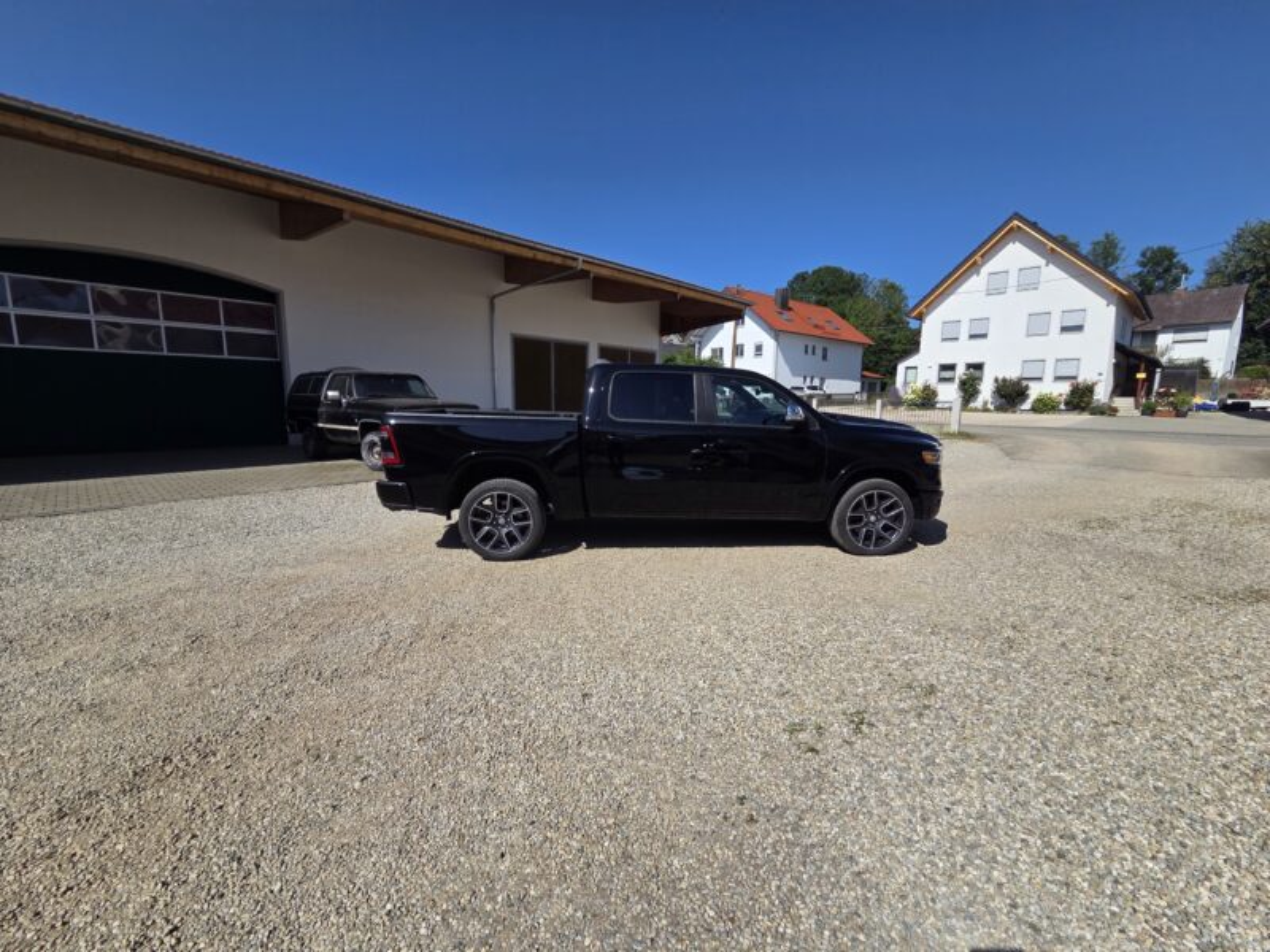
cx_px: 635
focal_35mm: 13
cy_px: 476
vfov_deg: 89.9
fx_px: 477
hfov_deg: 106.2
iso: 50
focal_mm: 2.2
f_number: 2.2
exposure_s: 1/2969
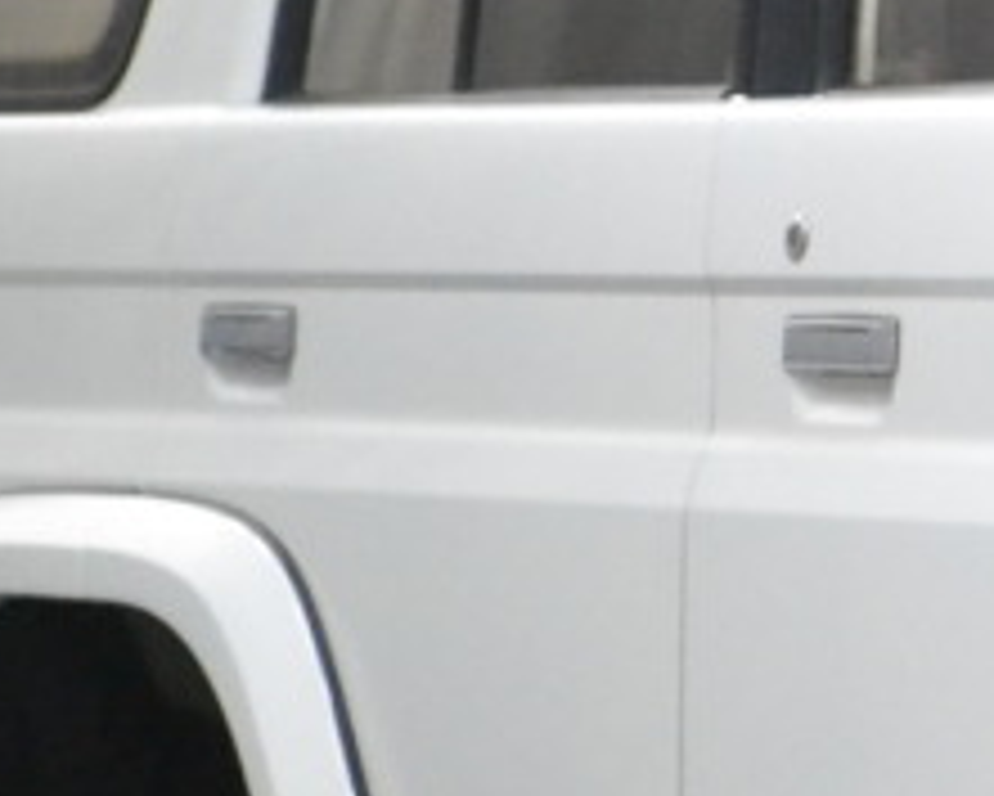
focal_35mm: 358
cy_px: 749
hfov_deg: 5.2
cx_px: 2447
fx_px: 10536
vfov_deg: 4.3
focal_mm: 44
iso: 3200
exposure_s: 1/60
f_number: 5.3
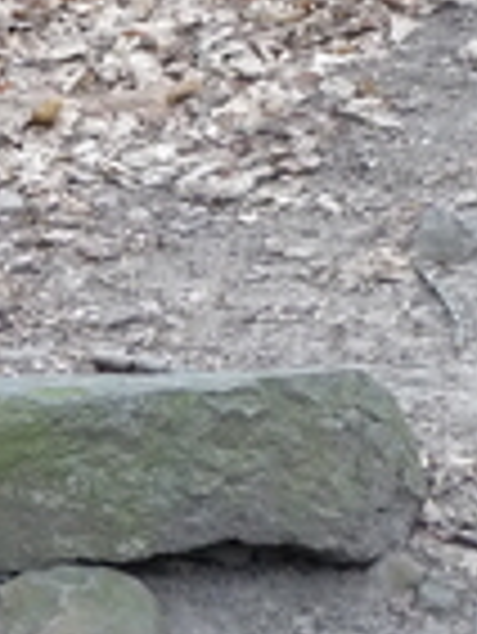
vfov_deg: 10.2
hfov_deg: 7.5
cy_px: -81
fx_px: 3504
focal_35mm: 191
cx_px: -464
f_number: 3
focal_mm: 7.4
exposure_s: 1/30
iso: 200
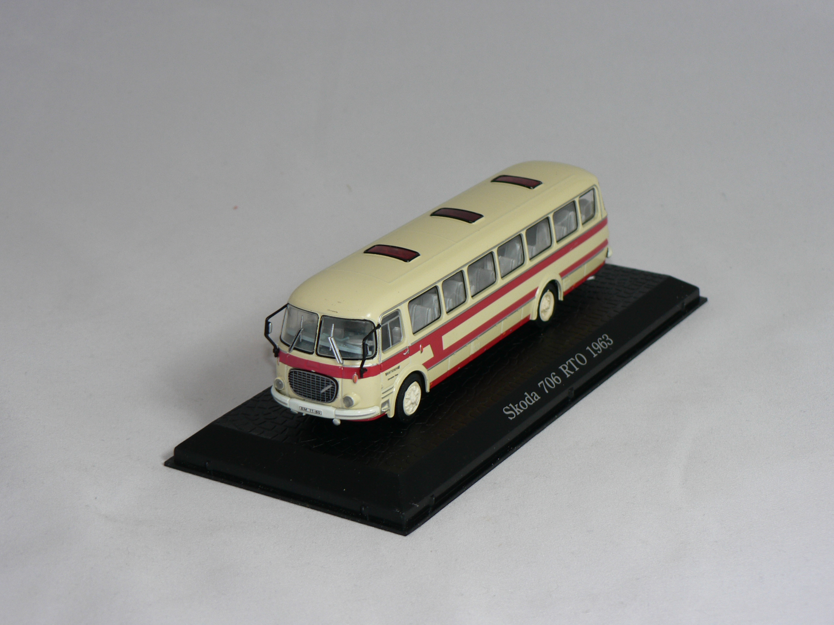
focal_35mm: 79
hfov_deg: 24.7
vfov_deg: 18.7
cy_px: 312
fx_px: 1903
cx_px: 417
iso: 80
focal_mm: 13.1
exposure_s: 1/60
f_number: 3.2
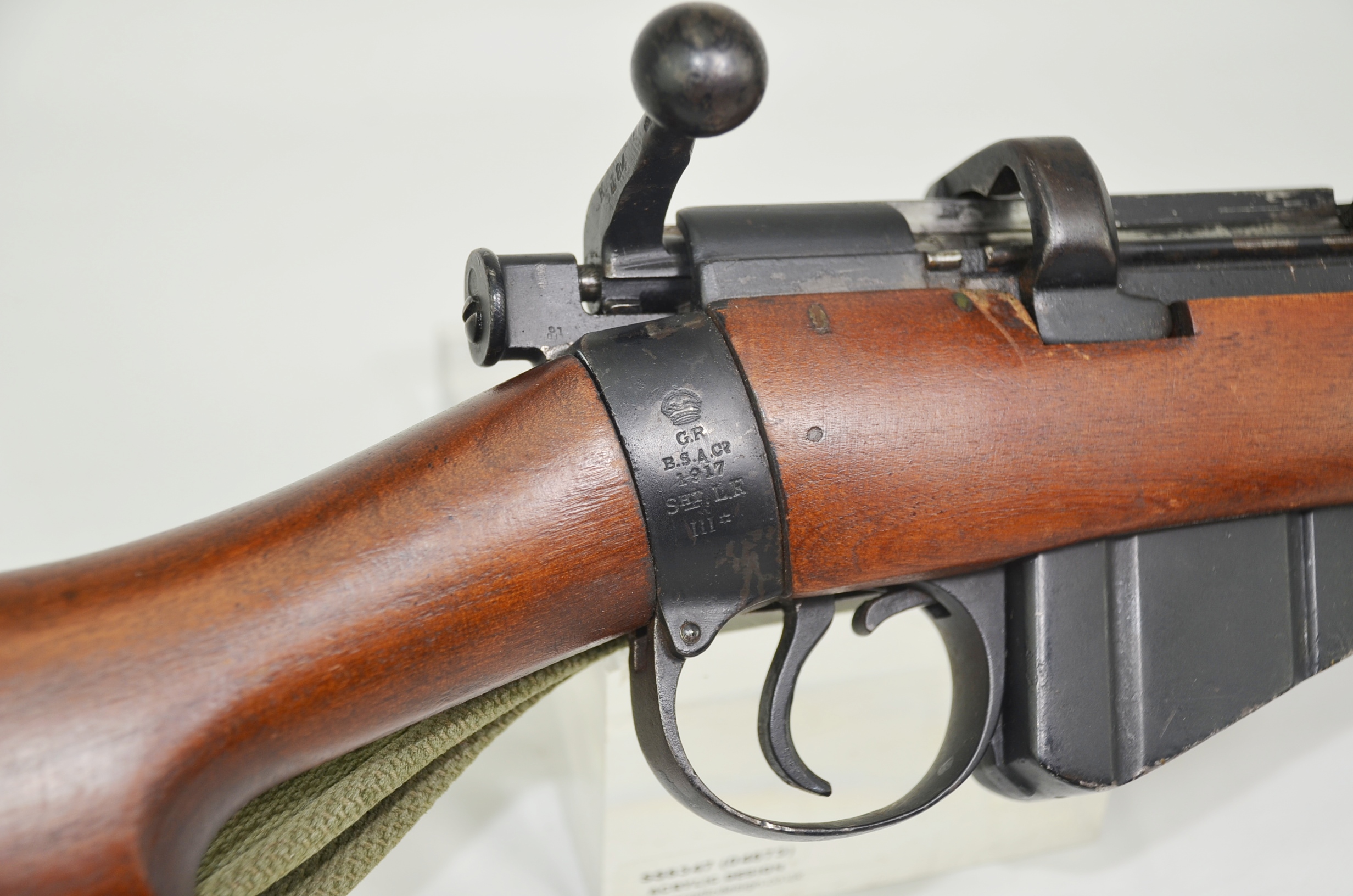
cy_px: 448
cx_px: 676
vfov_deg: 20.5
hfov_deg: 30.6
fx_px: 2475
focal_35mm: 66
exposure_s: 1/160
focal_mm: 44
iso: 200
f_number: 4.5
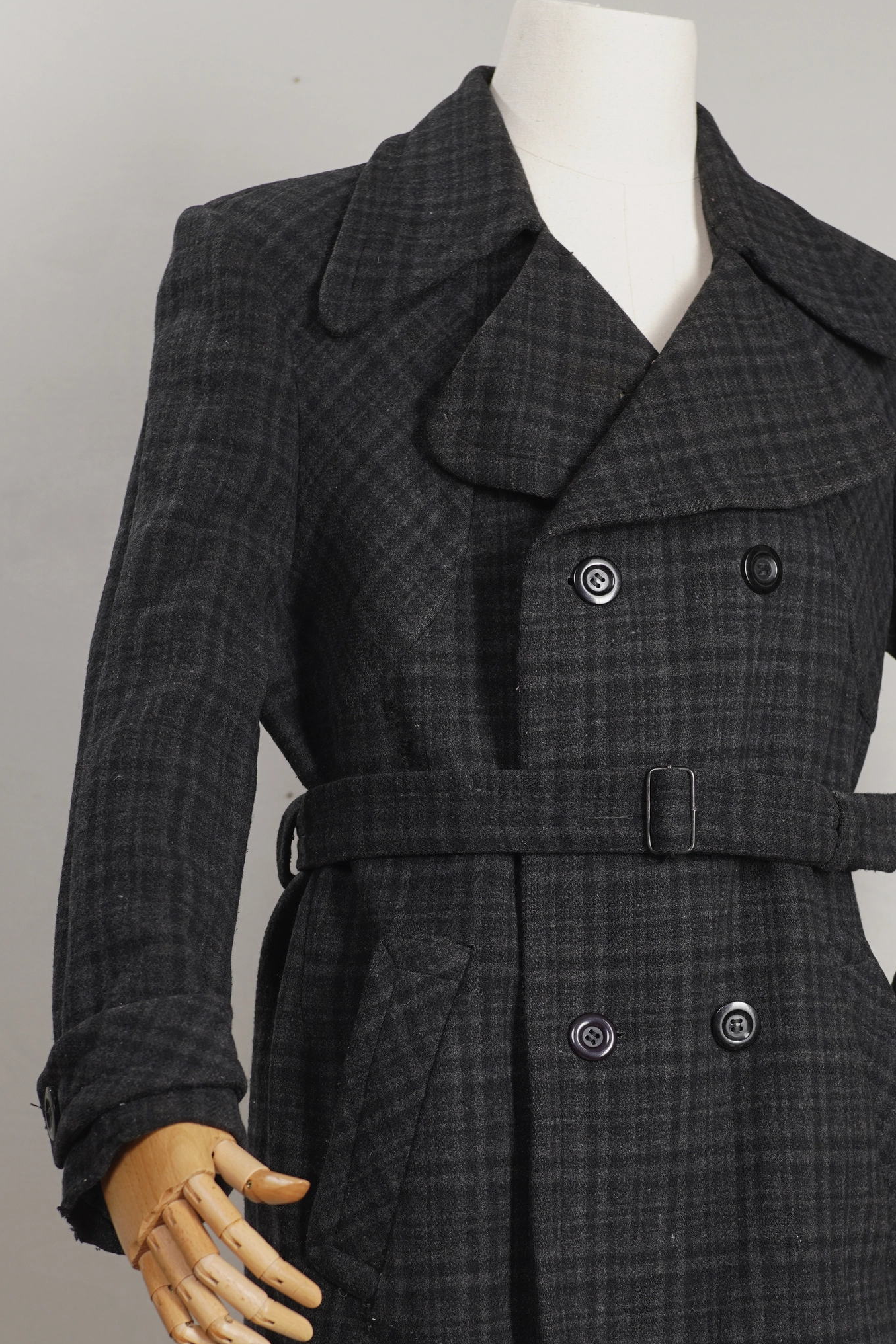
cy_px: 902
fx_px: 2539
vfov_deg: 29.4
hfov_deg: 20.0
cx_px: 559
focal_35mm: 68
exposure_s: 1/40
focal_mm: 32
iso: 200
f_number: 3.5
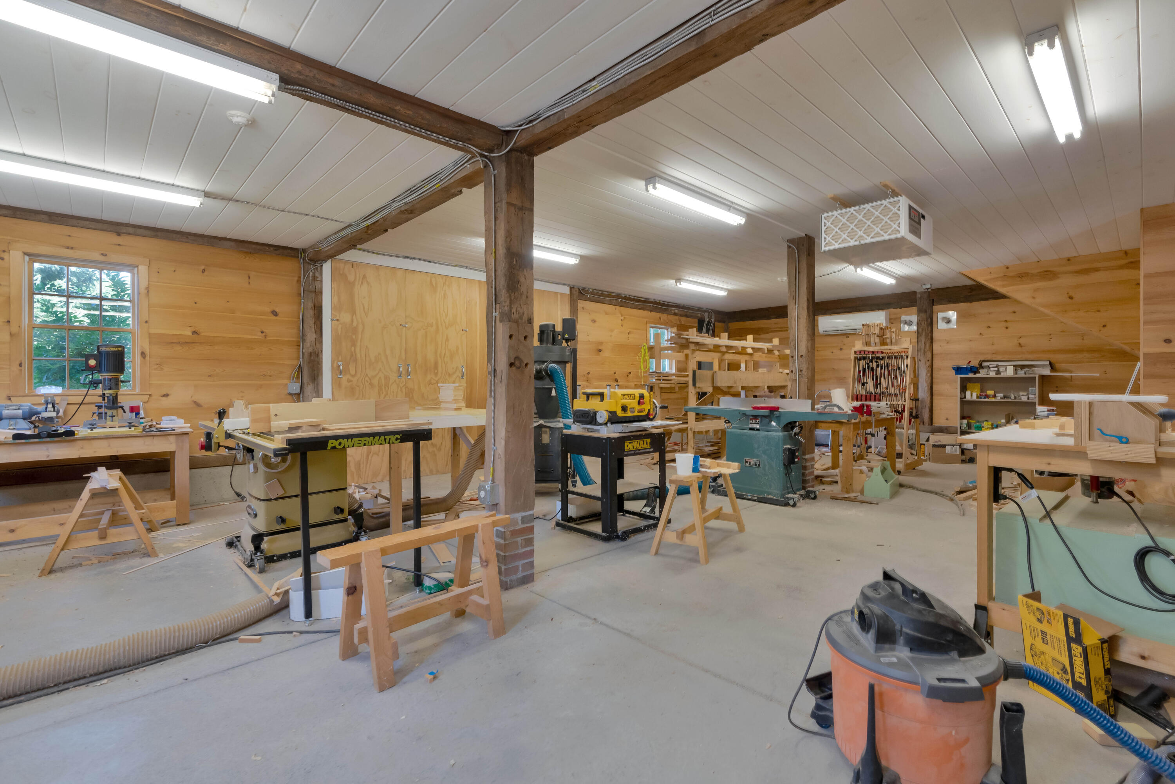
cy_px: 392
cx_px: 588
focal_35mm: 16
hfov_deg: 96.7
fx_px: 522
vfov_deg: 73.8
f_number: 8
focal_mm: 16
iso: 800
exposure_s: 1/90
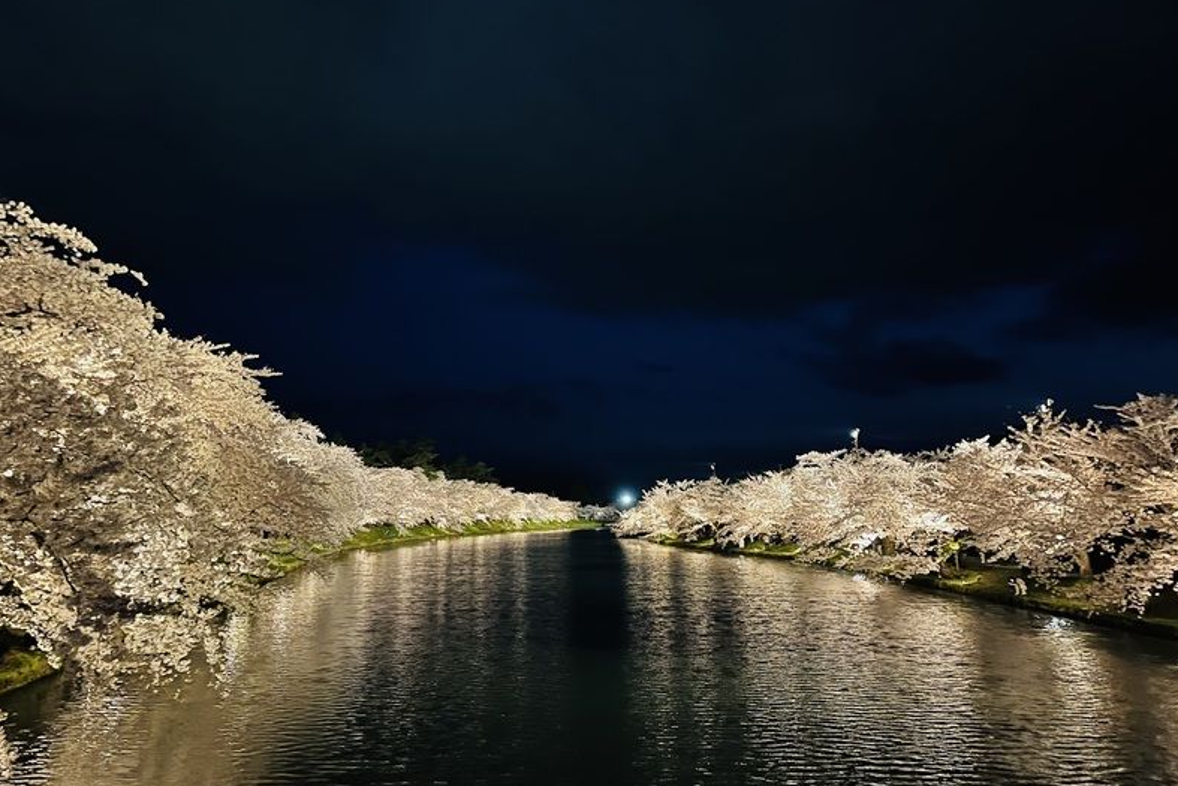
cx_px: 583
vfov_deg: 46.4
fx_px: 916
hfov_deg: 65.5
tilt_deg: +5.7
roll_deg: +0.3
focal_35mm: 28
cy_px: 392
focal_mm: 5.1
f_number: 1.6
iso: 640
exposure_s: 1/13
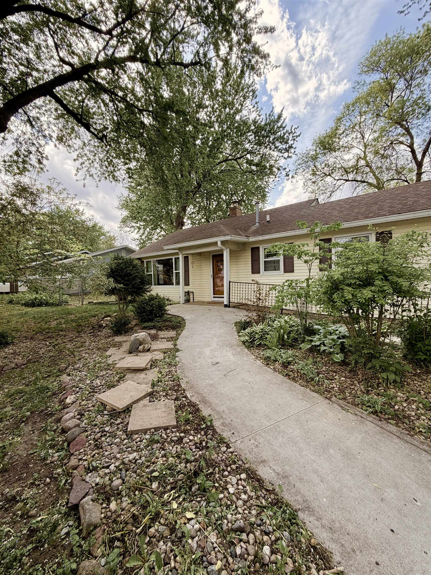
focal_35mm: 14
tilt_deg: -1.7
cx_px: 216
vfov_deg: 102.1
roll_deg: +1.5
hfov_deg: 85.7
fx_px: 232
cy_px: 288
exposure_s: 1/421
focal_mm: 2.22
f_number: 2.2
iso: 64
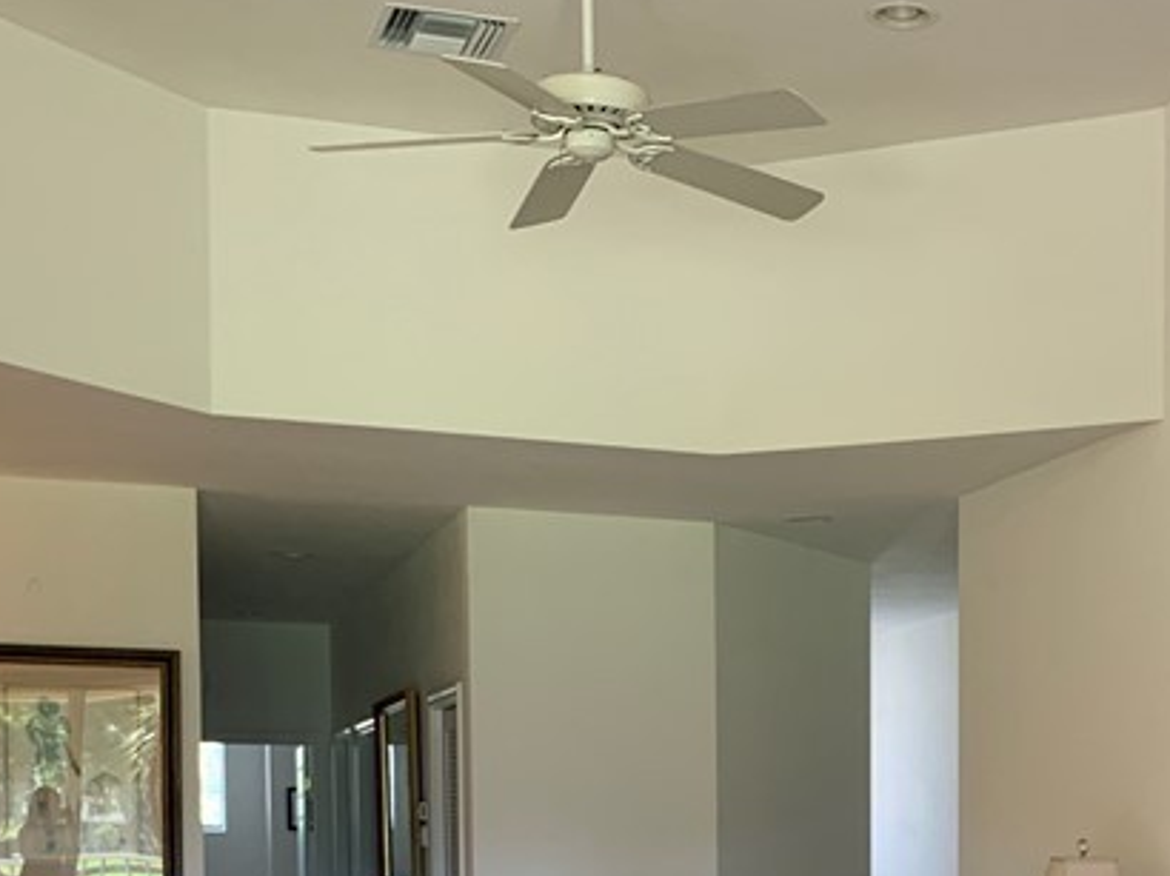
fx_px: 2196
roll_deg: -0.1
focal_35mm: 65
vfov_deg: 21.3
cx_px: 1004
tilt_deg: -3.7
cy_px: 984
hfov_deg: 28.9
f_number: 1.8
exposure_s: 1/60
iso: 160
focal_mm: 4.25
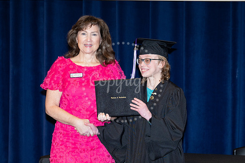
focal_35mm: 185
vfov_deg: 7.4
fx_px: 1260
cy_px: 89
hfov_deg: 11.1
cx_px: 122
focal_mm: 140
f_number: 5.6
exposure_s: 1/160
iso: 1000
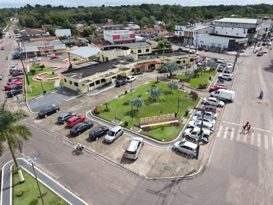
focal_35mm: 24
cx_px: 136
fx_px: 189
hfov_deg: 71.6
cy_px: 102
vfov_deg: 56.8
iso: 100
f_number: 2.8
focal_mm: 4.5
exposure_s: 1/500
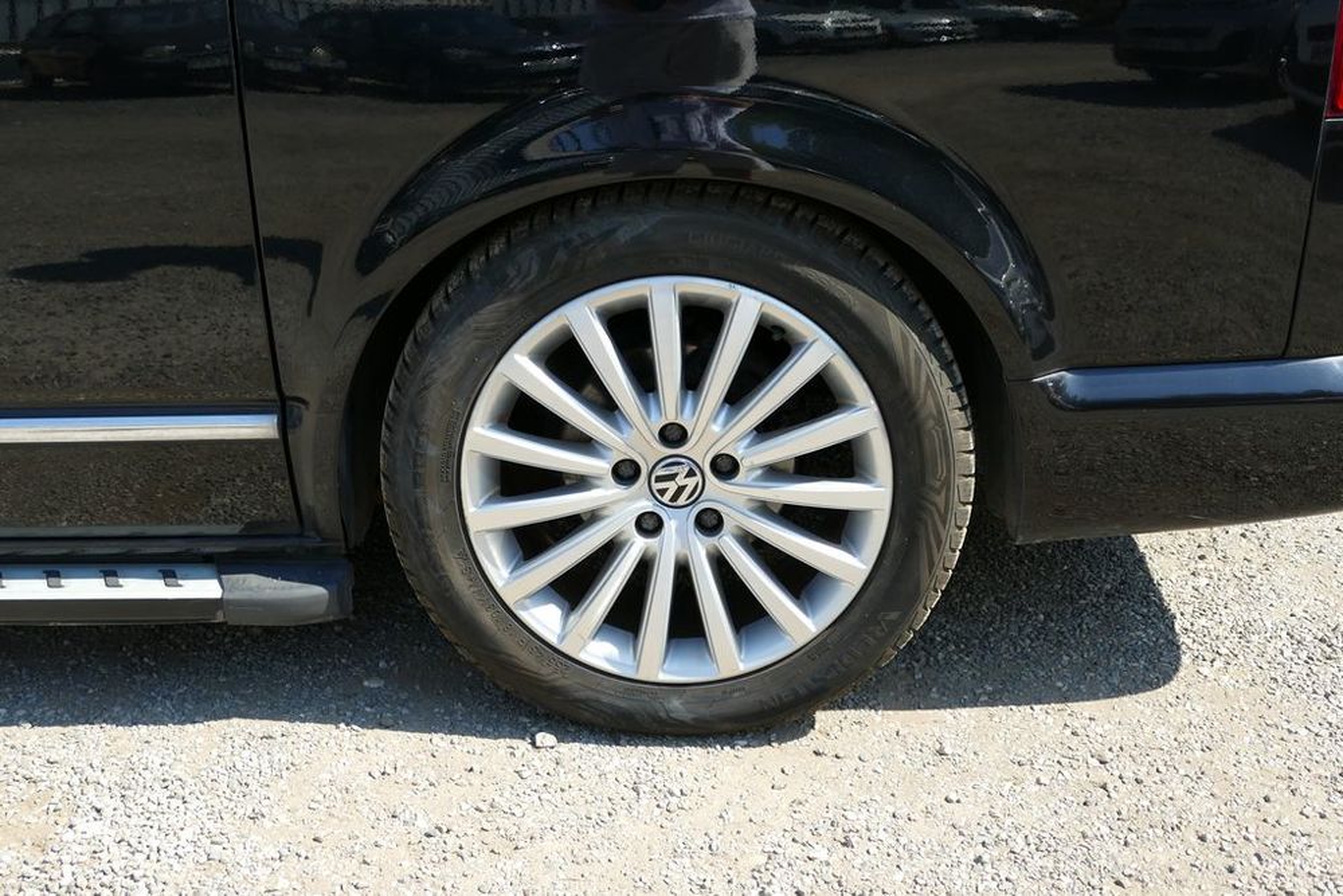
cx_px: 672
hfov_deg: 49.5
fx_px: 1455
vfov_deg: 34.2
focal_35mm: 39
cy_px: 448
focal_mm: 14.24
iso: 125
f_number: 3.1
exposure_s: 1/640
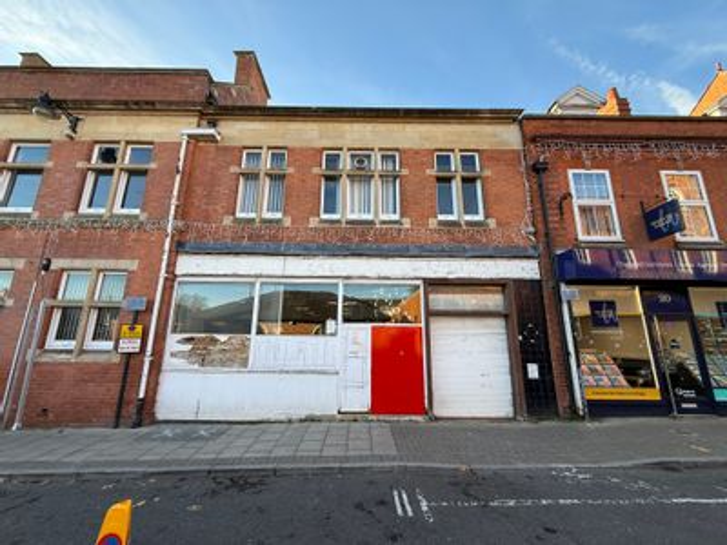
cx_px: 364
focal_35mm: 14
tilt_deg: +12.5
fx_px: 294
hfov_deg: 102.1
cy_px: 272
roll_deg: -1.5
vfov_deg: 85.7
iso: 50
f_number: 2.2
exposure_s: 1/170
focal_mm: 2.22
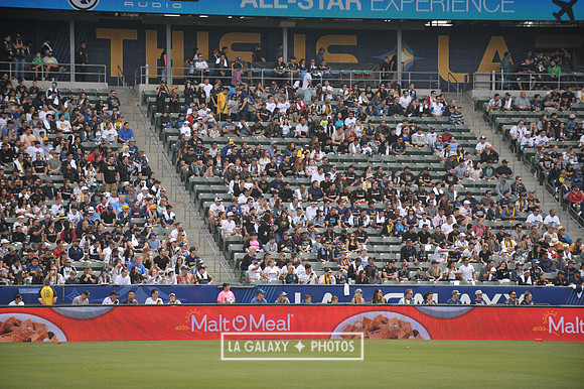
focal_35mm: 175
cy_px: 194
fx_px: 2837
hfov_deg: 11.8
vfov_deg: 7.8
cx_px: 292
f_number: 3.5
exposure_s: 1/2500
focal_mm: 175
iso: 320
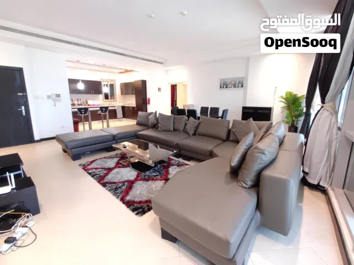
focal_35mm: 16
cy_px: 132
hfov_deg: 94.5
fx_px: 164
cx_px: 177
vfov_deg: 78.1
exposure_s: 1/25
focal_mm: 1.64
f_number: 2.2
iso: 400
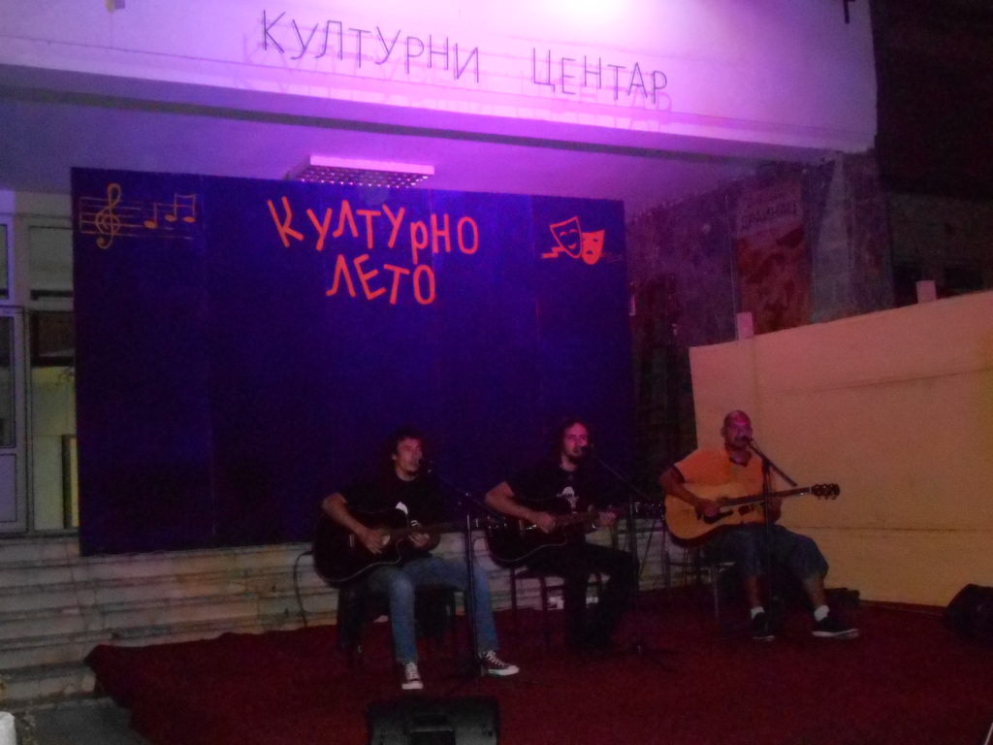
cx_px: 496
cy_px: 372
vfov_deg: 32.9
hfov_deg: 42.9
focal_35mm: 44
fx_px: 1262
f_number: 4.5
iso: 1600
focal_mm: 7.8
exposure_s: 1/30
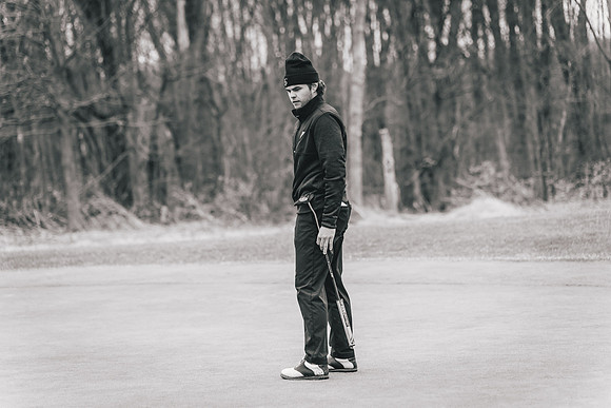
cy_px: 204
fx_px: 1867
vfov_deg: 12.5
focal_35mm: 110
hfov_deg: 18.6
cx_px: 306
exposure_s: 1/4000
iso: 640
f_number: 2.8
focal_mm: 106
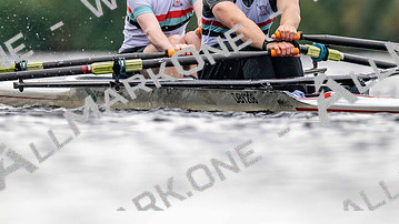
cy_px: 21
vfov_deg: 1.2
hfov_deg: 2.1
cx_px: 219
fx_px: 10761
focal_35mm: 1017
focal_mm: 600
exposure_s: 1/2500
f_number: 4
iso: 2200
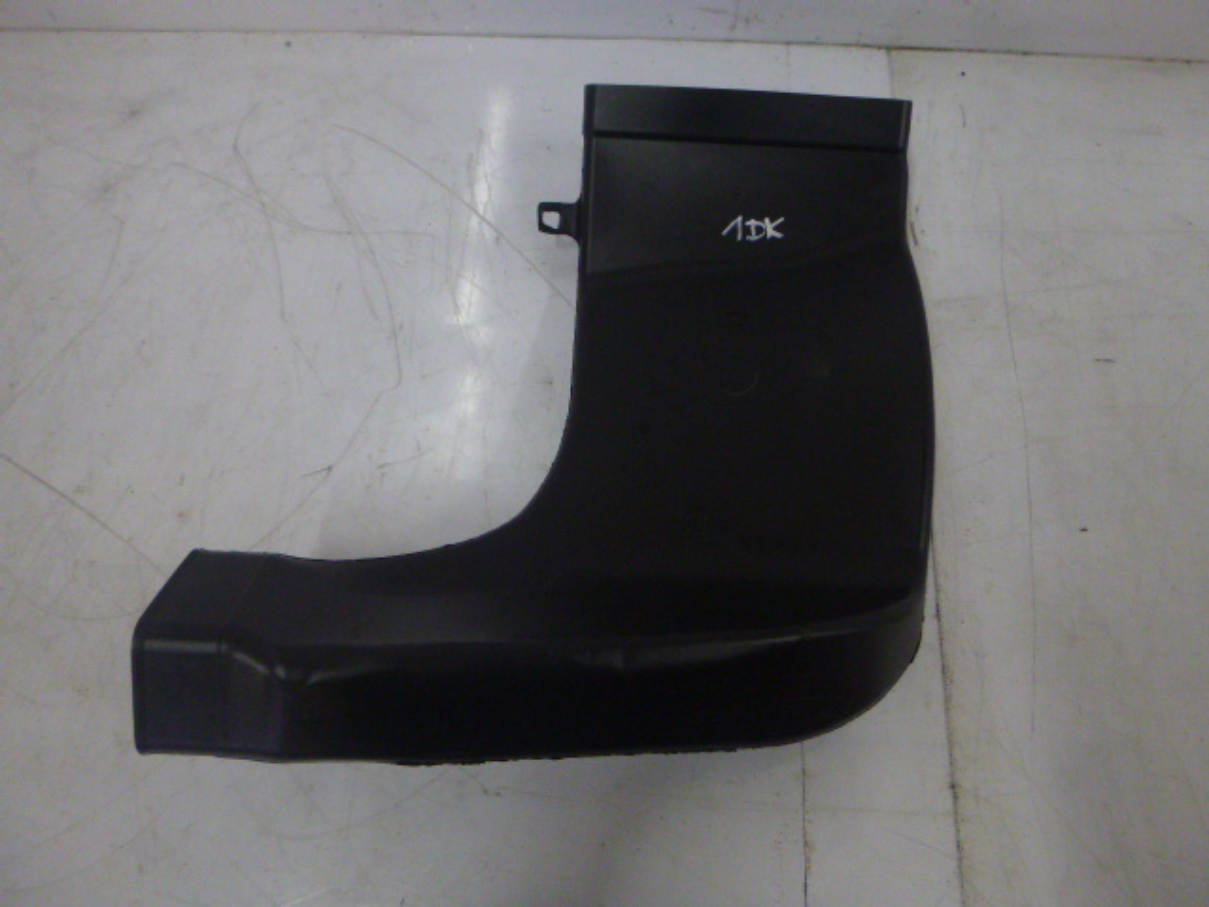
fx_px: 873
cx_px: 604
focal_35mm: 25
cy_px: 454
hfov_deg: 69.4
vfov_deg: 54.9
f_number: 3.9
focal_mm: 4.5
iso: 400
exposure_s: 1/30
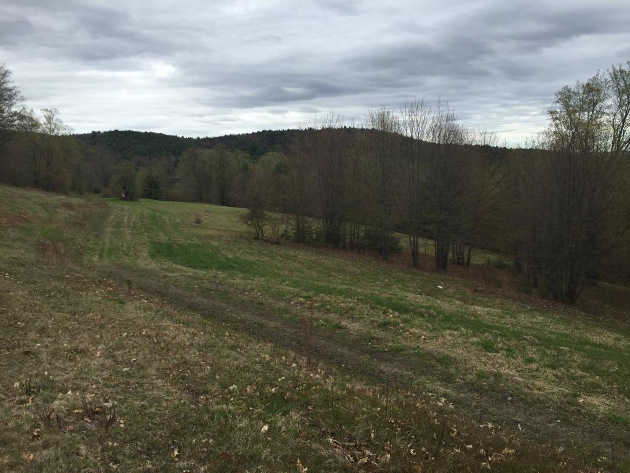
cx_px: 315
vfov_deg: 48.2
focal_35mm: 29
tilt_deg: -7.0
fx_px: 528
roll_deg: +0.7
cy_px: 236
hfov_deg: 61.7
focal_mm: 4.15
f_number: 2.2
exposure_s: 1/989
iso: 32
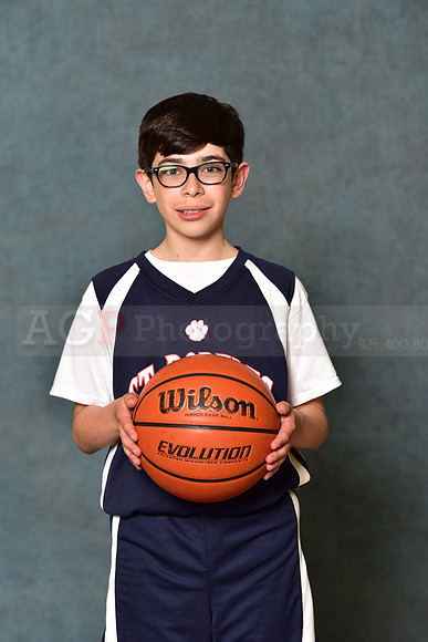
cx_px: 214
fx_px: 2174
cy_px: 321
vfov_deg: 16.8
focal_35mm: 122
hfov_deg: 11.2
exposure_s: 1/200
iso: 320
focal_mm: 122
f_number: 4.5
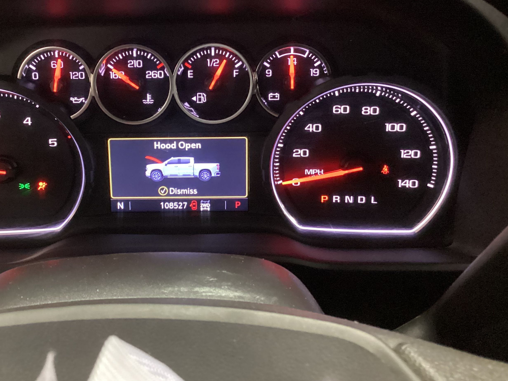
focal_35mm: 41
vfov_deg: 35.0
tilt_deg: -25.5
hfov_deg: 45.5
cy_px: 146
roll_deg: +0.6
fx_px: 602
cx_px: 198
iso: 640
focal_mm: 3.3
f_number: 2.4
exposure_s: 1/20
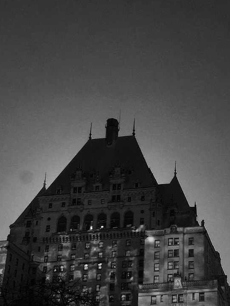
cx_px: 227
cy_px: 217
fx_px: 567
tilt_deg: +23.2
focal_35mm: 64
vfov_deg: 29.9
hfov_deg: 22.1
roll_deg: +0.2
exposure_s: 1/1980
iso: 32
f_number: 2.2
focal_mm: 4.15
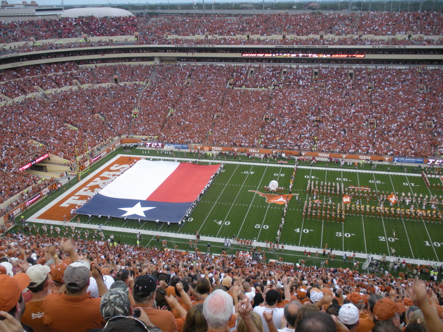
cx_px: 222
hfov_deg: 51.4
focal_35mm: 36
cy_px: 166
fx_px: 461
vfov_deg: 39.7
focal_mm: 6.3
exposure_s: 1/53
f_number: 3.5
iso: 87
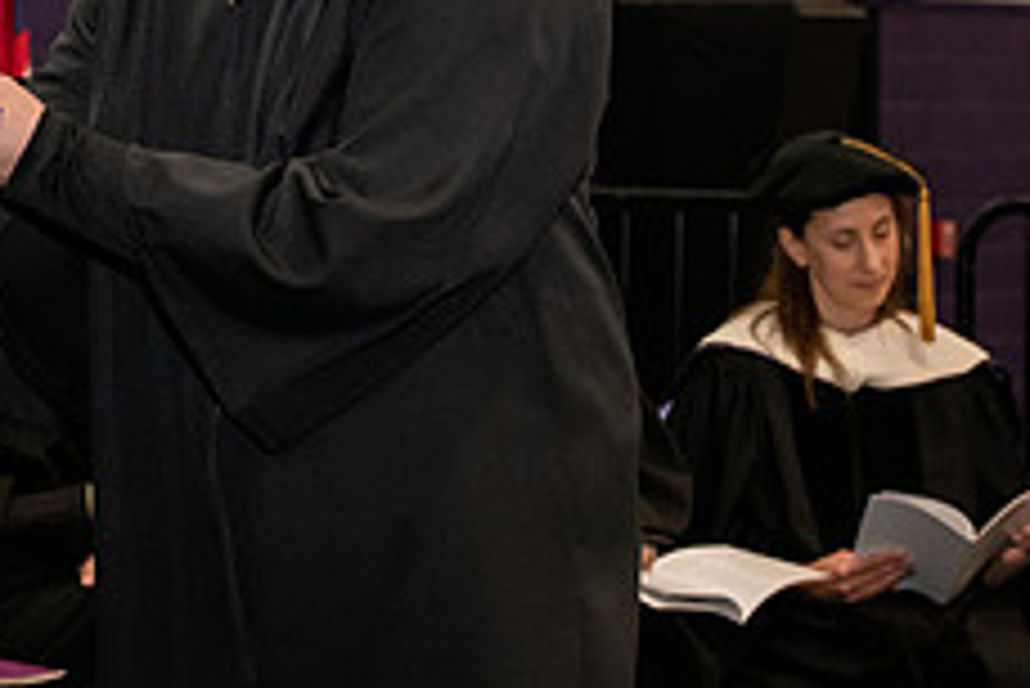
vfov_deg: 7.7
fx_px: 5067
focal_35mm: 177
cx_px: -90
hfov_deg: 11.4
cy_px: 29
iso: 2500
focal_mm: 70
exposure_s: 1/200
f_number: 5.6
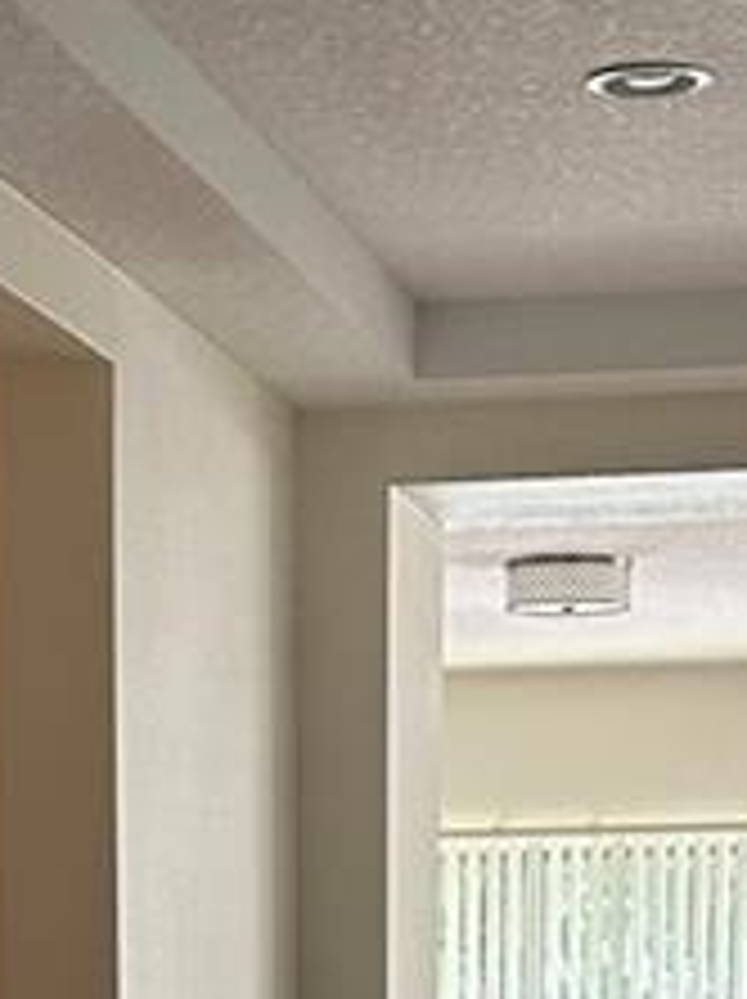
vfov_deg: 13.1
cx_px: 243
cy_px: 2020
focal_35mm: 130
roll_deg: -0.6
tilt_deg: -13.4
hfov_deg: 11.4
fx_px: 3748
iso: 200
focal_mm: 6.86
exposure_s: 1/60
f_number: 1.78
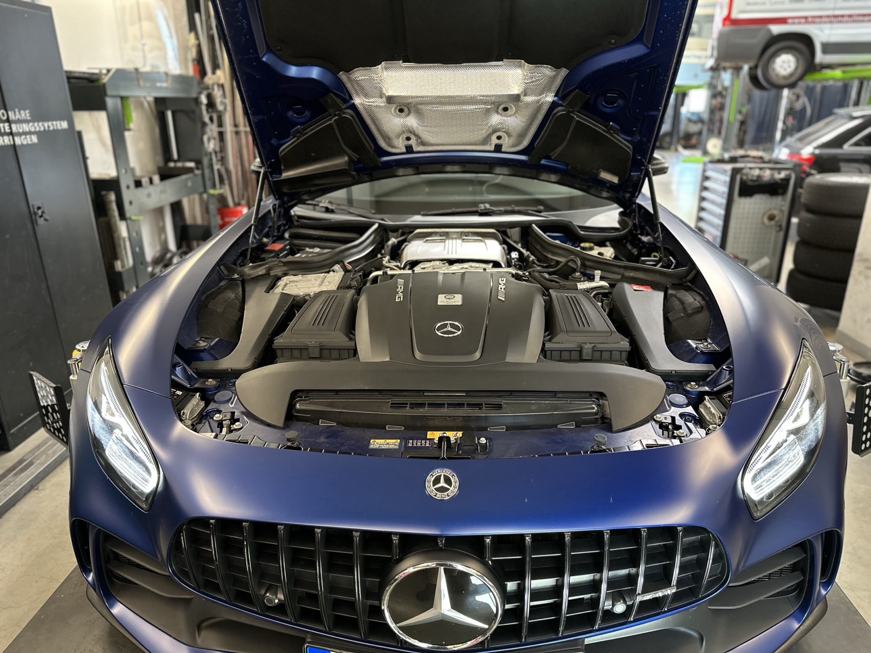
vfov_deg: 56.8
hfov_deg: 71.6
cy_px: 326
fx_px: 604
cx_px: 436
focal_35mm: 24
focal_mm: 6.86
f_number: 1.78
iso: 320
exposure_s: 1/50
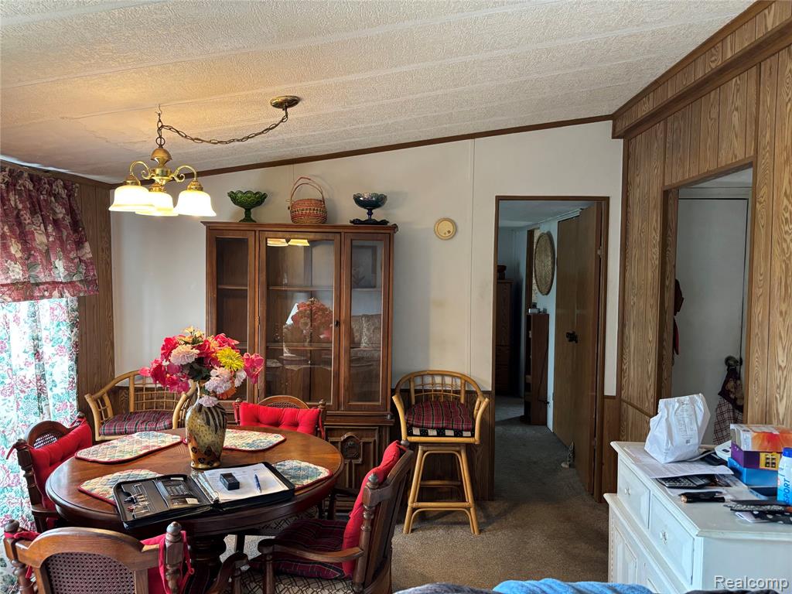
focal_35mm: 26
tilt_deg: -2.9
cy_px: 297
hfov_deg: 67.3
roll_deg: -1.0
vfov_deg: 53.1
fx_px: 595
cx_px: 396
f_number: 1.6
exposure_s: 1/60
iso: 250
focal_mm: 5.96
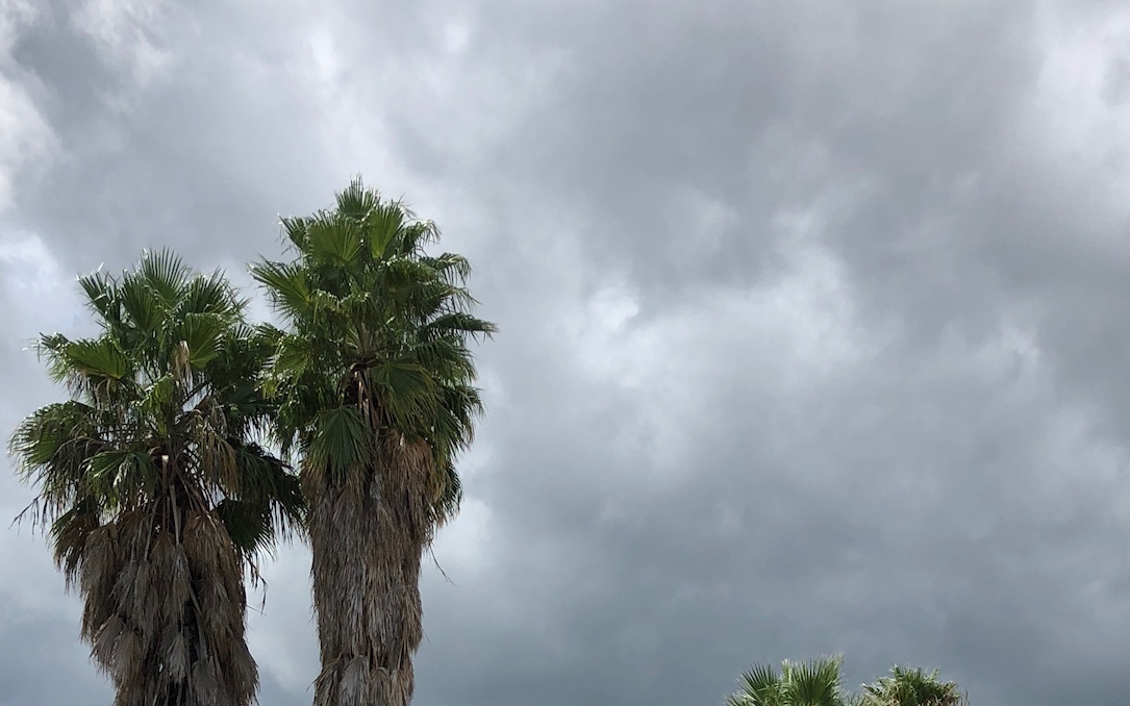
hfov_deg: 36.3
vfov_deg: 20.8
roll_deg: -0.7
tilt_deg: +2.7
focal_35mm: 56
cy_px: 948
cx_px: 581
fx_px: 1724
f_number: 1.8
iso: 20
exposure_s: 1/2667
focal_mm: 4
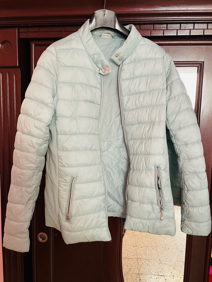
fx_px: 212
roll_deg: -1.1
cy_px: 141
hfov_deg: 53.1
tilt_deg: -6.1
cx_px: 106
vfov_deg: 67.3
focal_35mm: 26
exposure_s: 1/60
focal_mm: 4.2
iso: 250
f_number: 1.6
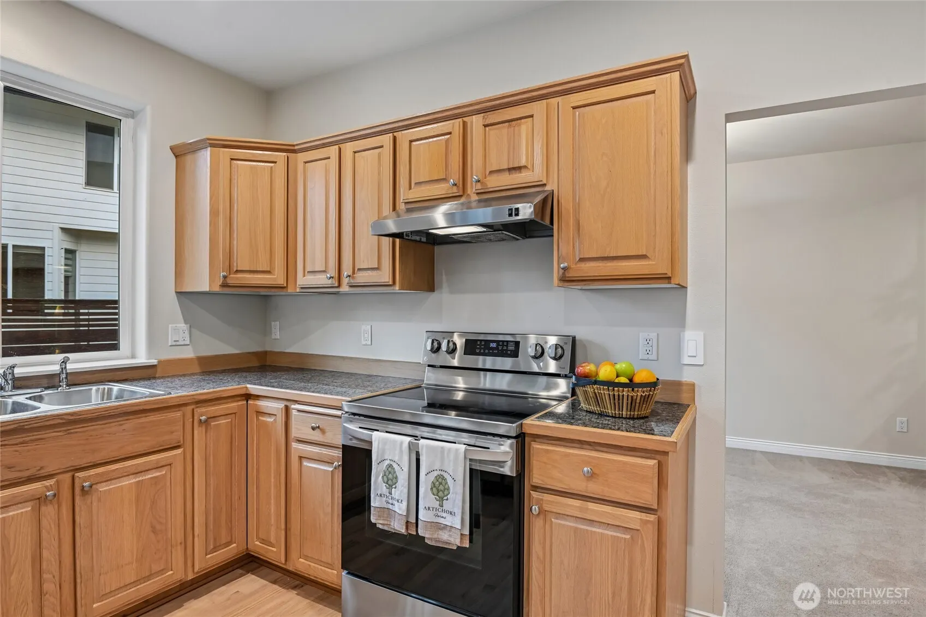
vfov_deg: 64.5
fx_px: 489
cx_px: 463
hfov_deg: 86.9
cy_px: 308
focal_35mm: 19
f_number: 8
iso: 400
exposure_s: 1/15
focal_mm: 19
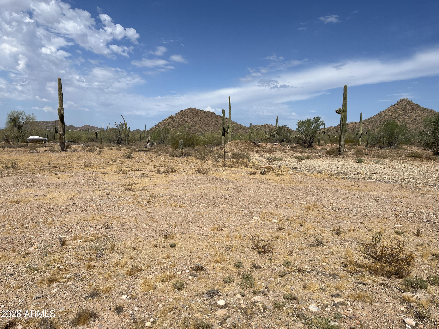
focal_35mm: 26
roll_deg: -1.7
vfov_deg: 53.1
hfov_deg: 67.3
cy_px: 164
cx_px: 220
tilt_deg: -5.4
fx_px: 330
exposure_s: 1/7874
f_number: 1.6
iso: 50
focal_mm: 5.1
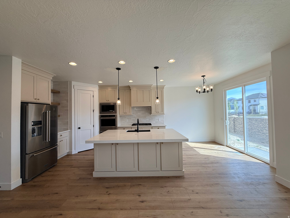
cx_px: 145
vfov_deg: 85.7
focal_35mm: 14
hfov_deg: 102.1
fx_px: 117
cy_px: 109
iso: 64
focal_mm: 2.22
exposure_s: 1/294
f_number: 2.2
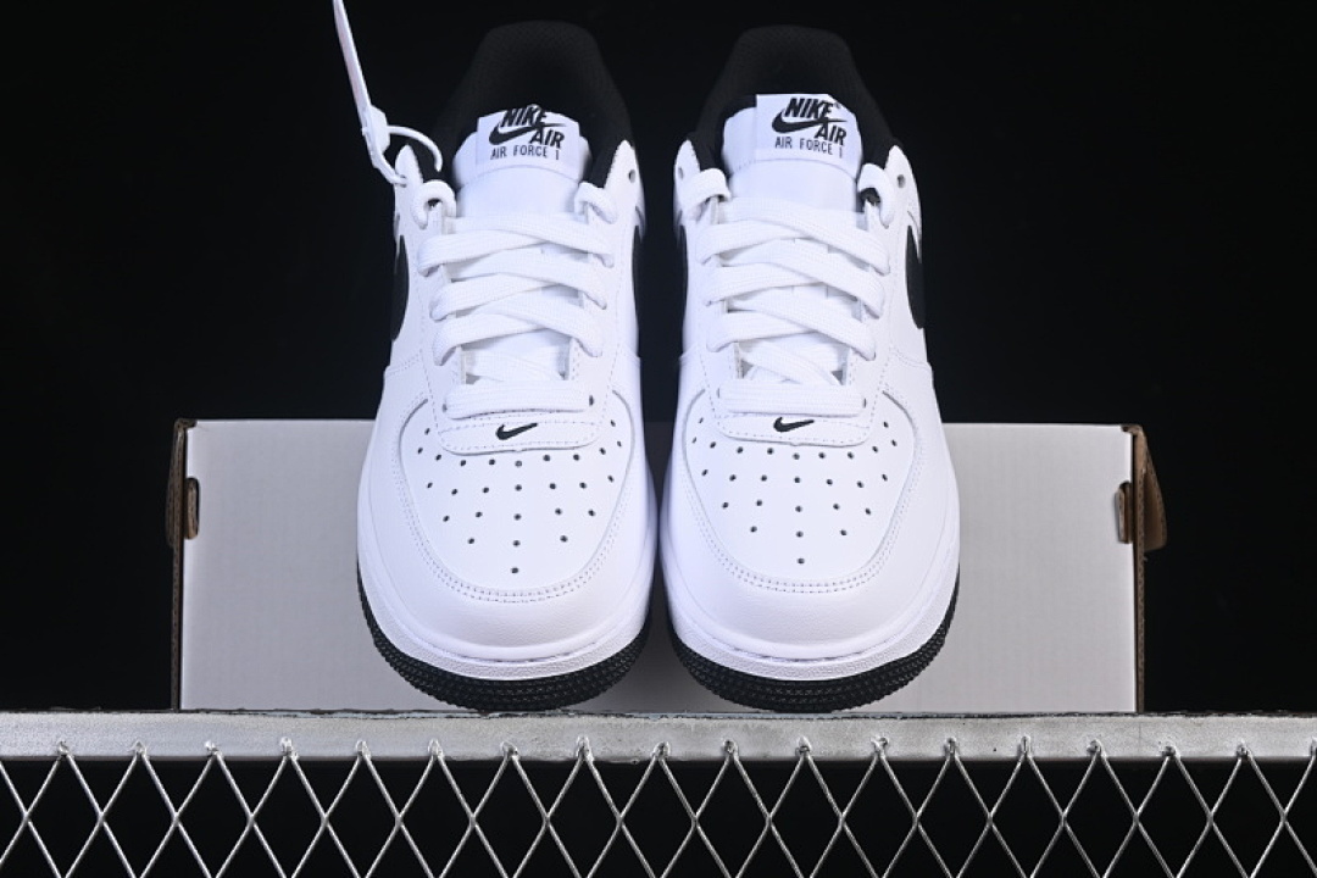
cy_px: 439
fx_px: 2744
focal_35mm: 75
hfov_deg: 27.0
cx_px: 658
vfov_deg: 18.2
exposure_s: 1/80
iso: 160
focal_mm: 50
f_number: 8
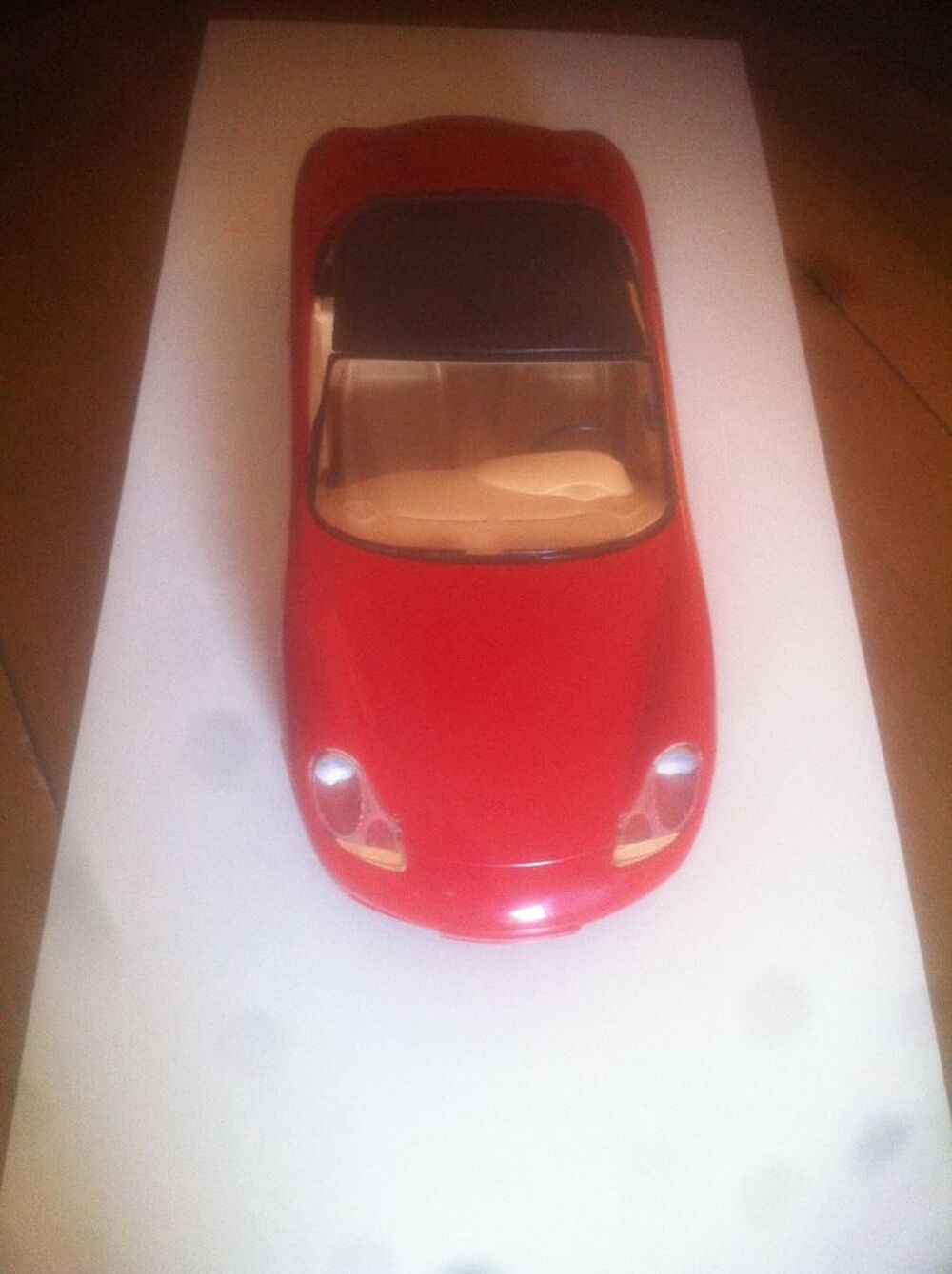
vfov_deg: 52.7
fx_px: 1287
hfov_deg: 40.6
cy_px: 637
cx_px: 476
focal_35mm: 35
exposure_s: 1/15
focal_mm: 3.85
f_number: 2.8
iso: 200
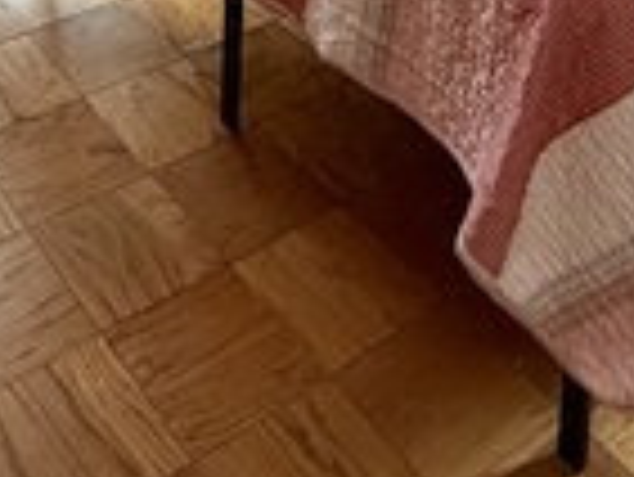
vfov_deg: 15.8
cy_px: -558
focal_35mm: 66
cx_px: 178
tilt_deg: -5.9
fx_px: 1210
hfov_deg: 29.0
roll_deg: -1.2
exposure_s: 1/82
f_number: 2.2
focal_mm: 2.22
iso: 320
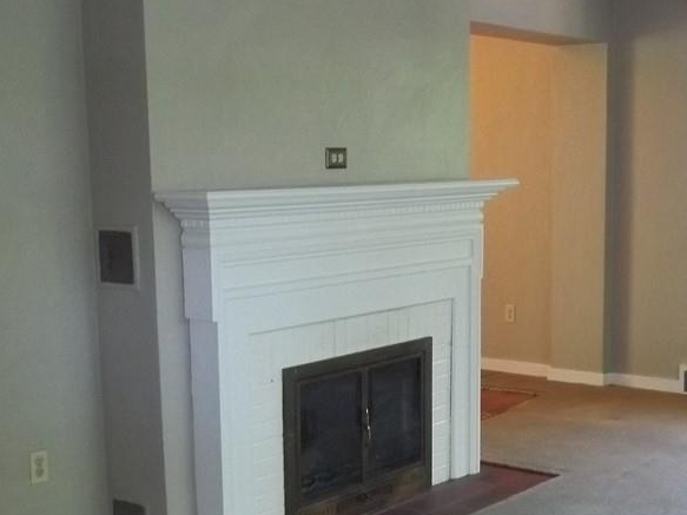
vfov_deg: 25.0
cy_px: 363
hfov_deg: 33.1
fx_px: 1151
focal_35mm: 58
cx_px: 432
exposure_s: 1/30
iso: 320
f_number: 3.3
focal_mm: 5.9
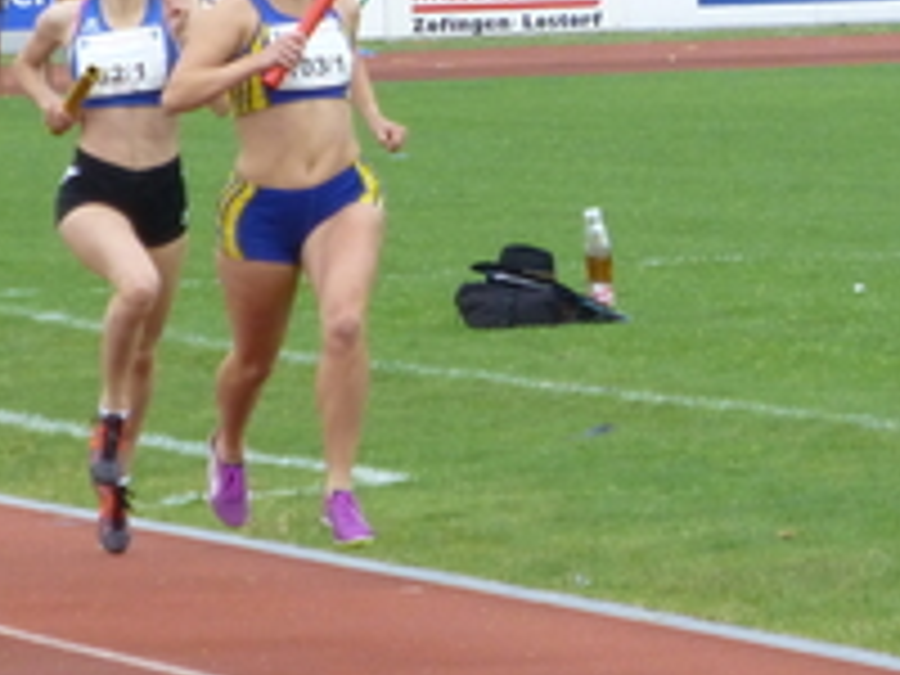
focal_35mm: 624
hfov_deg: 3.2
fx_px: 16224
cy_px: 146
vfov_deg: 2.4
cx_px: 891
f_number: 5.6
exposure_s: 1/500
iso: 400
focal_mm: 41.3
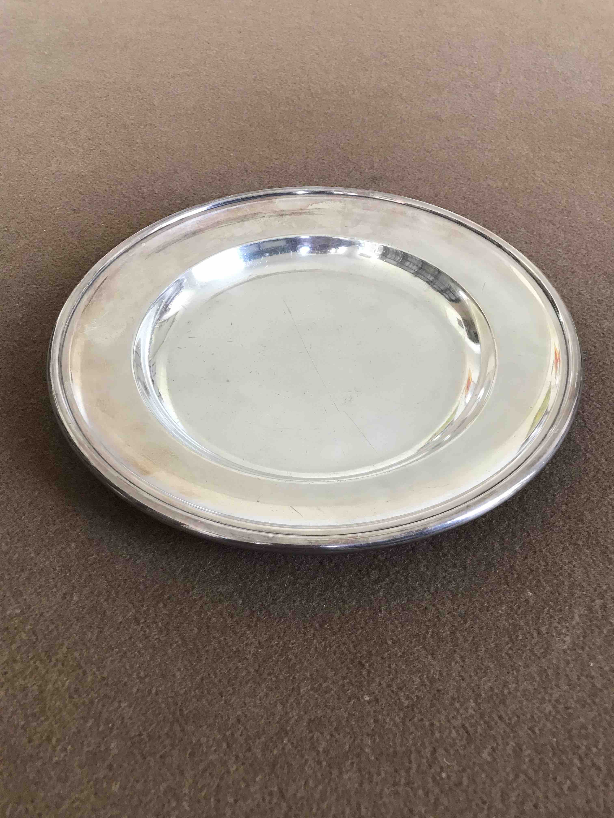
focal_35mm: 28
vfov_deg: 63.4
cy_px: 409
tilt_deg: -47.0
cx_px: 307
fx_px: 662
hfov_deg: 49.7
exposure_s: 1/33
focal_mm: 3.99
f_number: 1.8
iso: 40
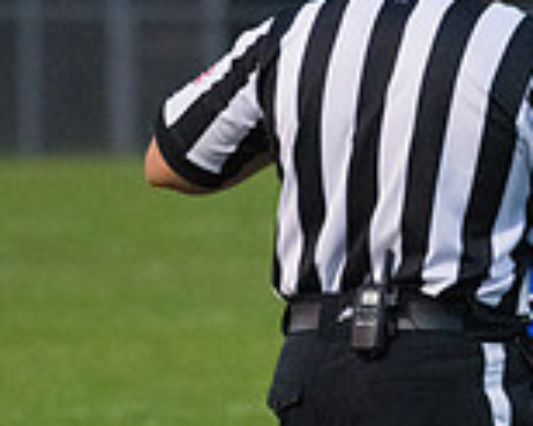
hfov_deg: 1.7
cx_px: 720
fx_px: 17877
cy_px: 258
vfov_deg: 1.4
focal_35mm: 1134
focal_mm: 320
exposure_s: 1/1600
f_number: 5.6
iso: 6400
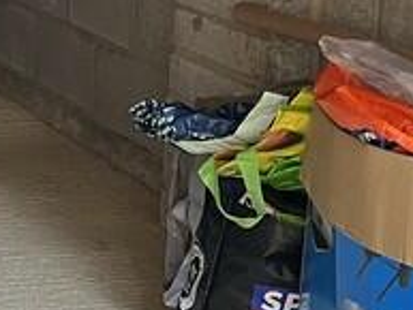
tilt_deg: -9.8
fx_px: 1647
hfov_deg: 13.2
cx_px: -265
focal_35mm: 138
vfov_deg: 10.7
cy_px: 17
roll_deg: +0.0
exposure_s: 1/60
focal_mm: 5.1
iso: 160
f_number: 1.6
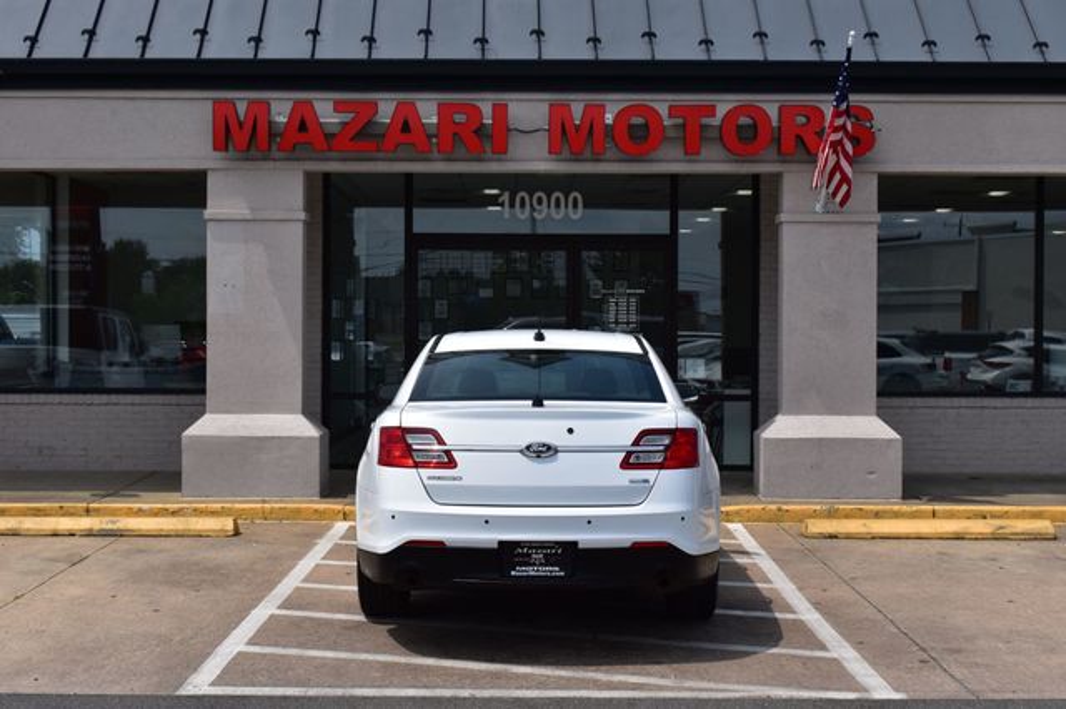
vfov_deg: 25.7
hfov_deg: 37.9
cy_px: 354
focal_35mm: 52
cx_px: 533
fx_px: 1554
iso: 250
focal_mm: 35
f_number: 11
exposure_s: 1/500
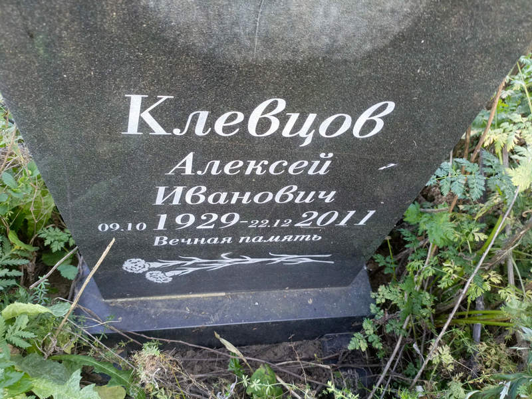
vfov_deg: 54.9
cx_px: 266
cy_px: 200
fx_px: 384
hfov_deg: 69.4
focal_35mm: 25
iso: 303
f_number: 1.69
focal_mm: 4.76
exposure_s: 1/60
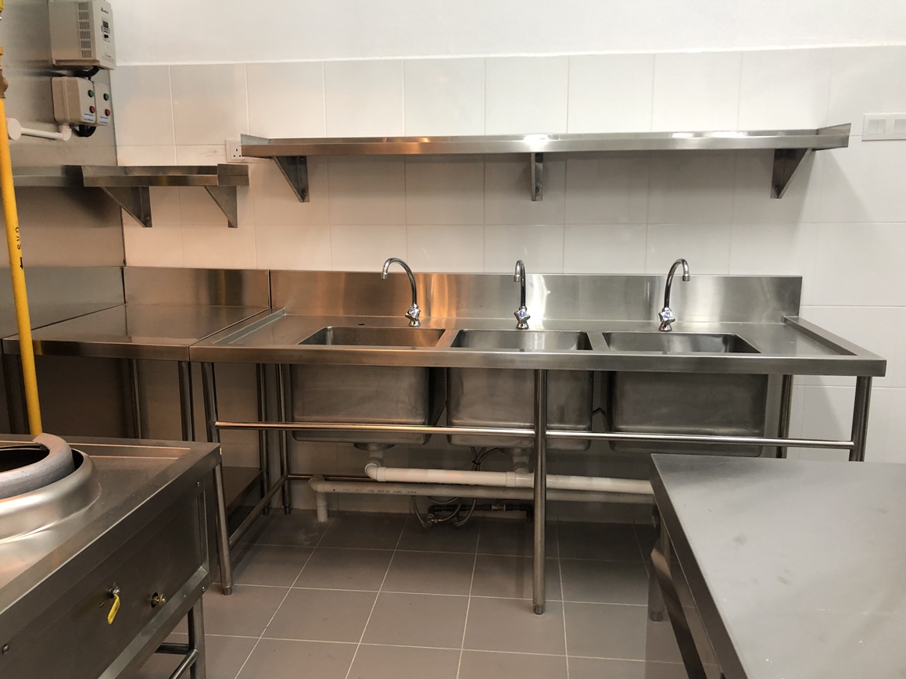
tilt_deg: -10.6
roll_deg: +0.3
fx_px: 759
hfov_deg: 61.7
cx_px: 441
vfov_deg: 48.2
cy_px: 345
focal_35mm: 29
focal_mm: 3.99
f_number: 1.8
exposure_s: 1/17
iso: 40
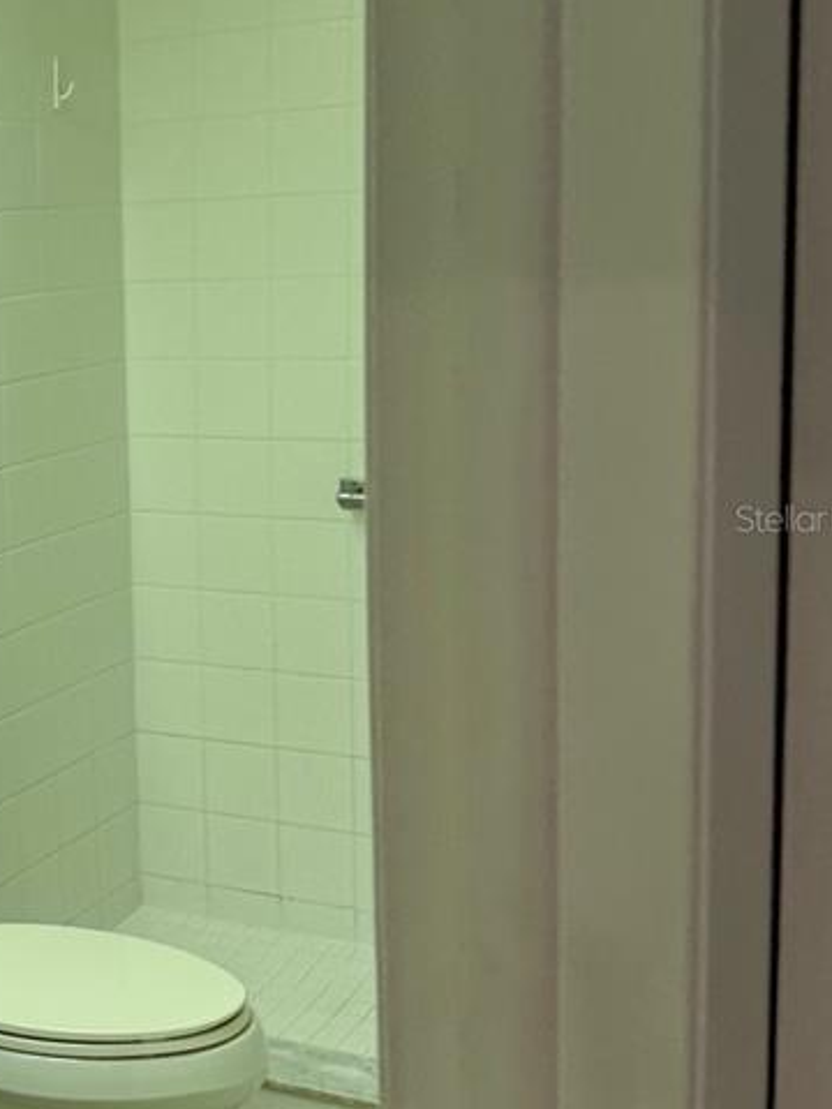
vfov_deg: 32.2
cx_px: -141
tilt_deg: -12.9
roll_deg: +2.0
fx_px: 1923
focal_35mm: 60
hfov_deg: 22.6
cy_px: 518
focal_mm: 6.76
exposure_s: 1/191
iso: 100
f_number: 1.78
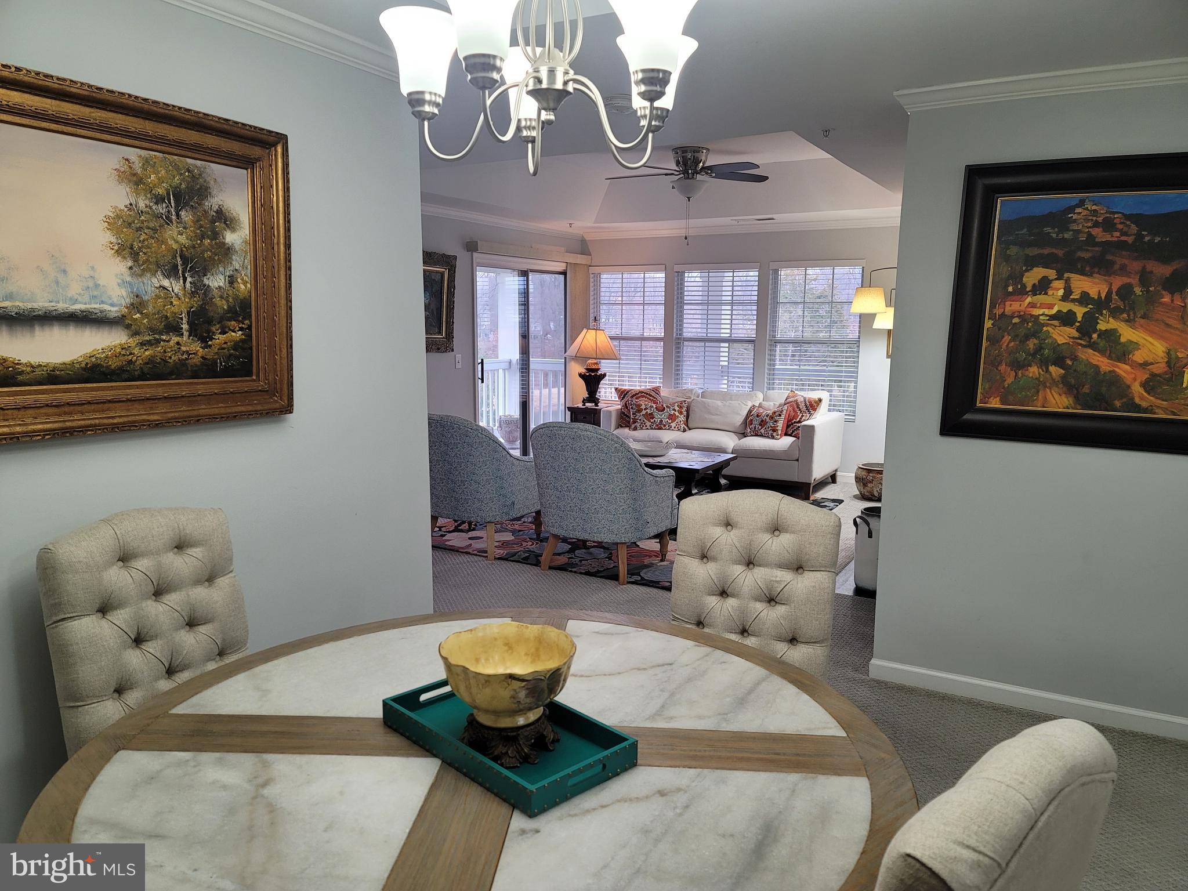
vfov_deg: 54.9
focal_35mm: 25
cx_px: 594
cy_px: 446
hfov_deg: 69.4
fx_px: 858
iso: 200
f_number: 1.8
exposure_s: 1/120
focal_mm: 7
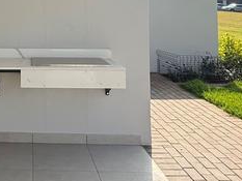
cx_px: 22
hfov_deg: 37.0
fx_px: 336
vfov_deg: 27.8
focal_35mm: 48
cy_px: -14
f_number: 2.2
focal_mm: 2.22
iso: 64
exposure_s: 1/1087
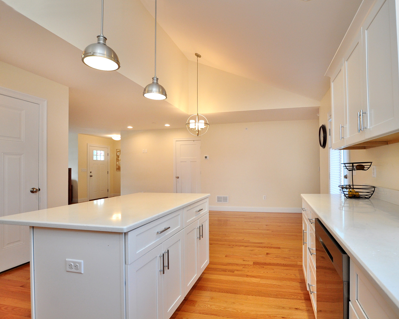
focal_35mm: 17
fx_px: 201
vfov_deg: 77.0
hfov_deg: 88.8
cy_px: 160
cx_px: 233
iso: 500
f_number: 5
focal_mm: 10
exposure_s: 1/80
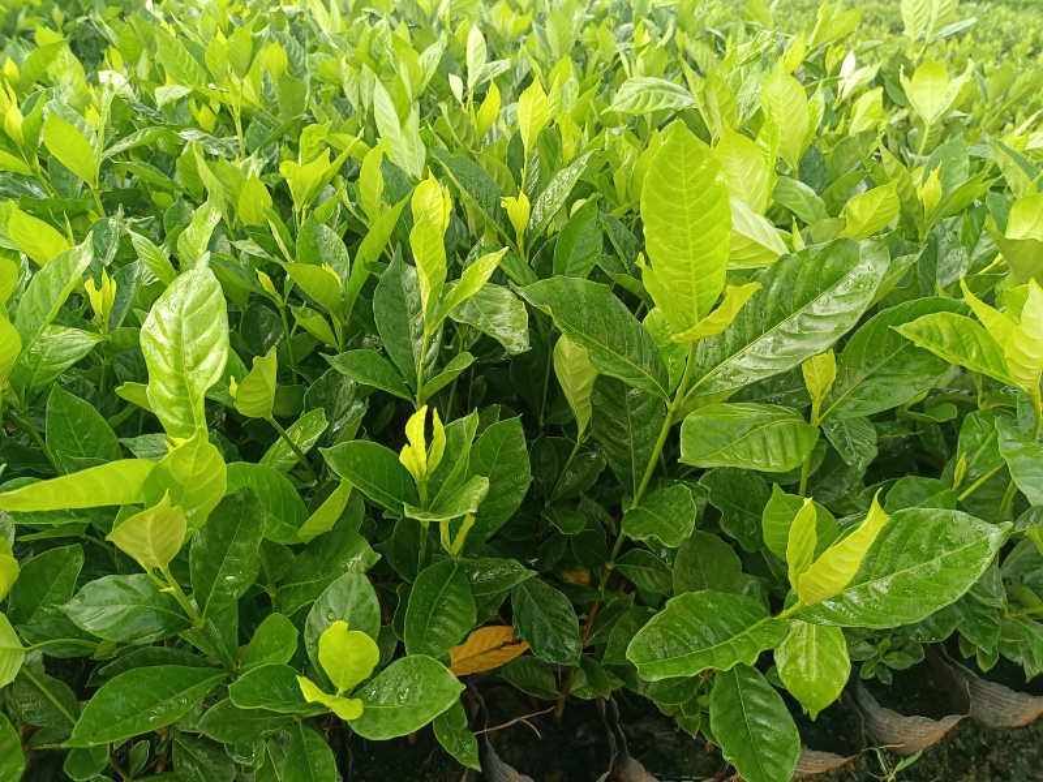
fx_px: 753
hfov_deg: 69.4
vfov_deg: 54.9
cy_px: 391
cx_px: 522
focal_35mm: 25
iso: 163
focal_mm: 4.71
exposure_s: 1/100
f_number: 1.79
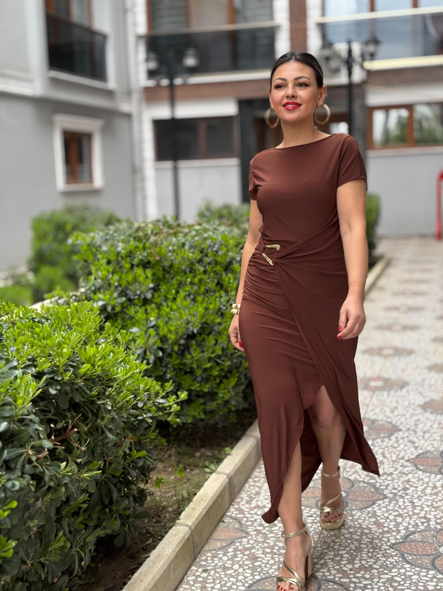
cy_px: 296
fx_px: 887
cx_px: 222
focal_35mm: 52
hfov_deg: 28.0
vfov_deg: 36.8
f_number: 1.6
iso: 32
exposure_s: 1/121
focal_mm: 5.96
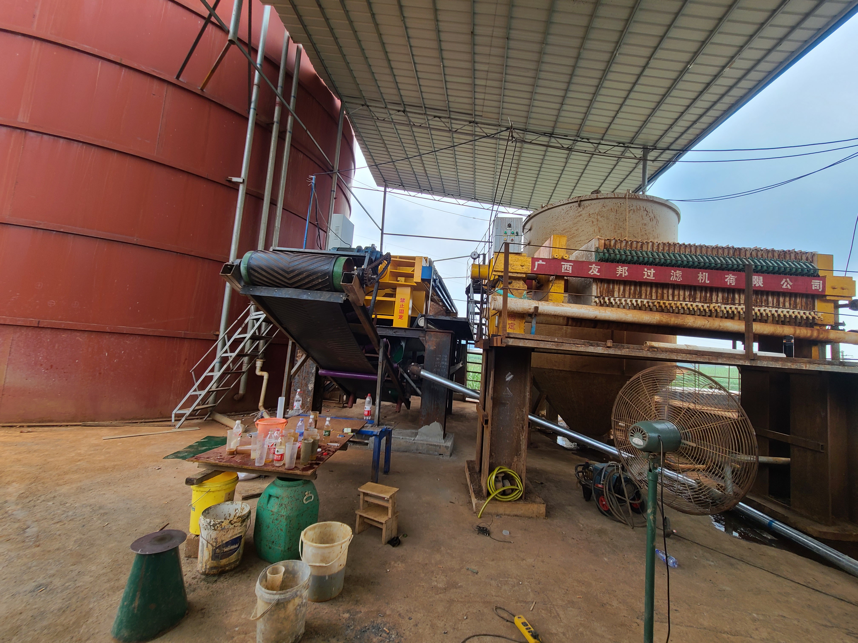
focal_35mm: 13
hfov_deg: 106.2
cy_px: 322
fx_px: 322
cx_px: 429
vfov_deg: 89.9
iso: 50
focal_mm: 2.2
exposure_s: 1/497
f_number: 2.2
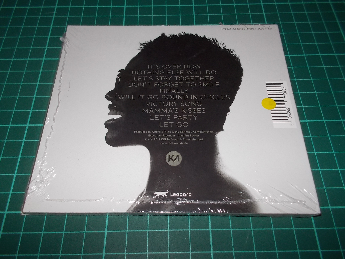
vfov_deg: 48.2
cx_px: 172
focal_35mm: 29
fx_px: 289
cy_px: 130
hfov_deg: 61.7
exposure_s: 1/30
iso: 200
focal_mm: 4.1
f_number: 3.3
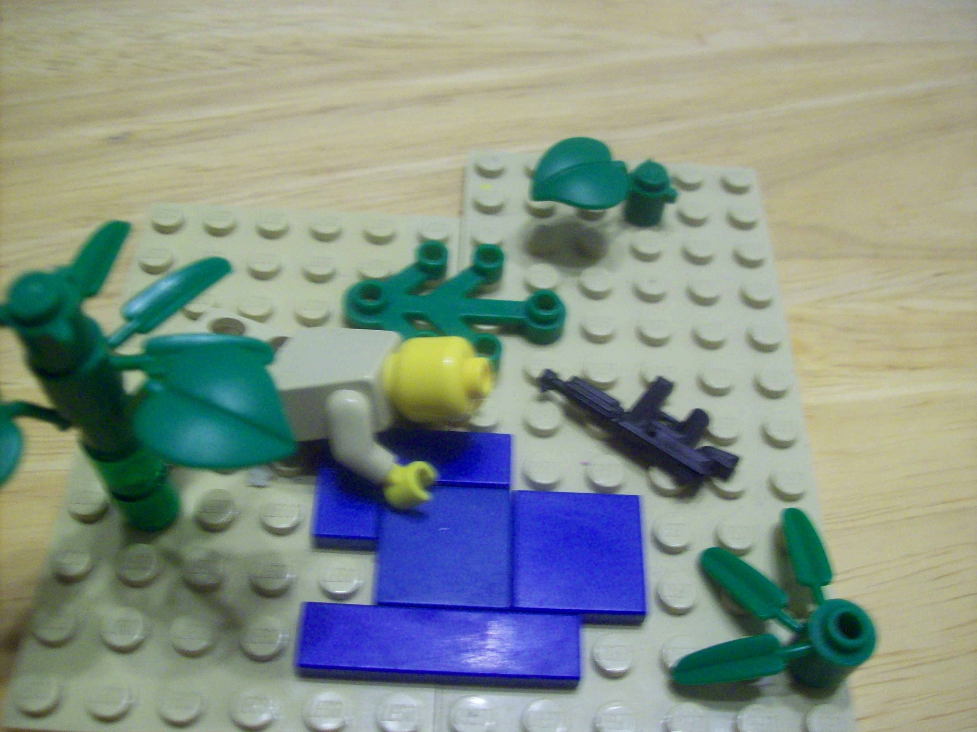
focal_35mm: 36
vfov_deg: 39.6
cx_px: 488
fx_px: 1016
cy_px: 366
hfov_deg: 51.4
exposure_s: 1/18.8
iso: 160
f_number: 2.7
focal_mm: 6
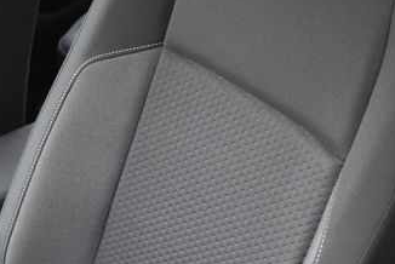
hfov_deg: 21.5
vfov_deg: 13.9
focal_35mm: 92
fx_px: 1010
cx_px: 17
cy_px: 399
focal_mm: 20
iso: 1100
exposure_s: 1/60
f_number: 3.5
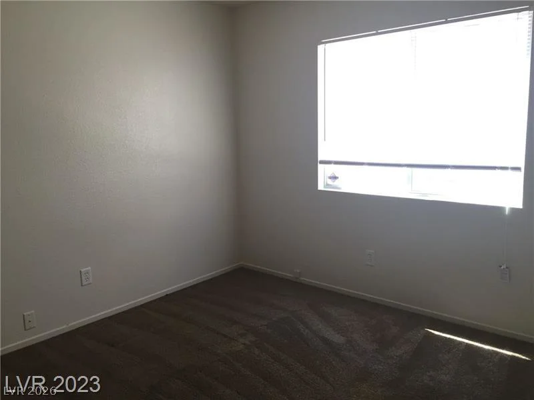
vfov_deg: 48.2
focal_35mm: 29
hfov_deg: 61.7
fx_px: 447
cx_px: 267
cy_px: 200
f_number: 2.2
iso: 50
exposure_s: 1/120
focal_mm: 4.15
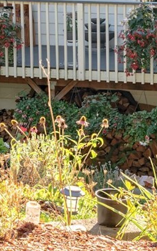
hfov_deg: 7.8
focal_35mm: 167
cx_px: 133
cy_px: 33
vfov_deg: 12.5
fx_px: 1144
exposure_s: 1/200
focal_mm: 35
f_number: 8
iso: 200
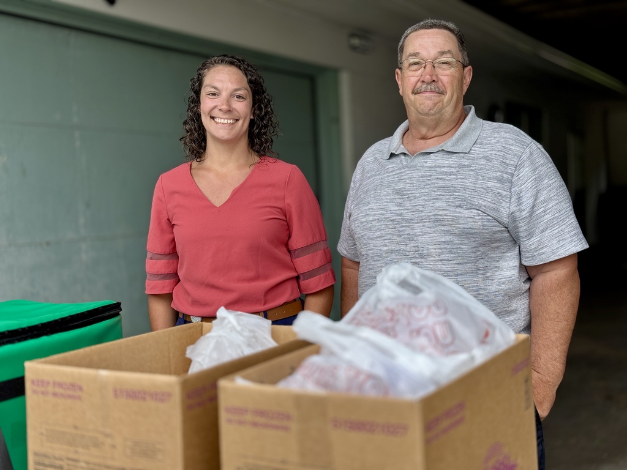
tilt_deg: -4.3
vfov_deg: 30.3
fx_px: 869
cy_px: 235
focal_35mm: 48
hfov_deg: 39.7
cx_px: 314
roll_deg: +2.4
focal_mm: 6.76
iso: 64
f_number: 1.78
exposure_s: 1/354
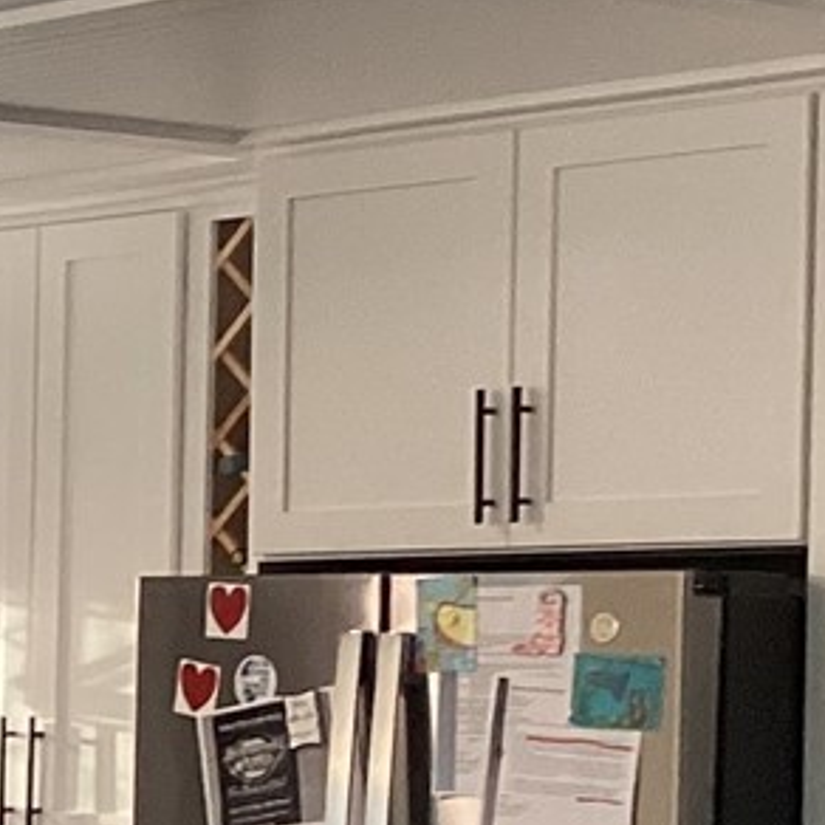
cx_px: -788
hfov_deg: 10.7
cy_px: 822
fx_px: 4045
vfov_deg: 11.5
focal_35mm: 150
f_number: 2.4
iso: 125
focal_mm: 3.3
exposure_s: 1/60
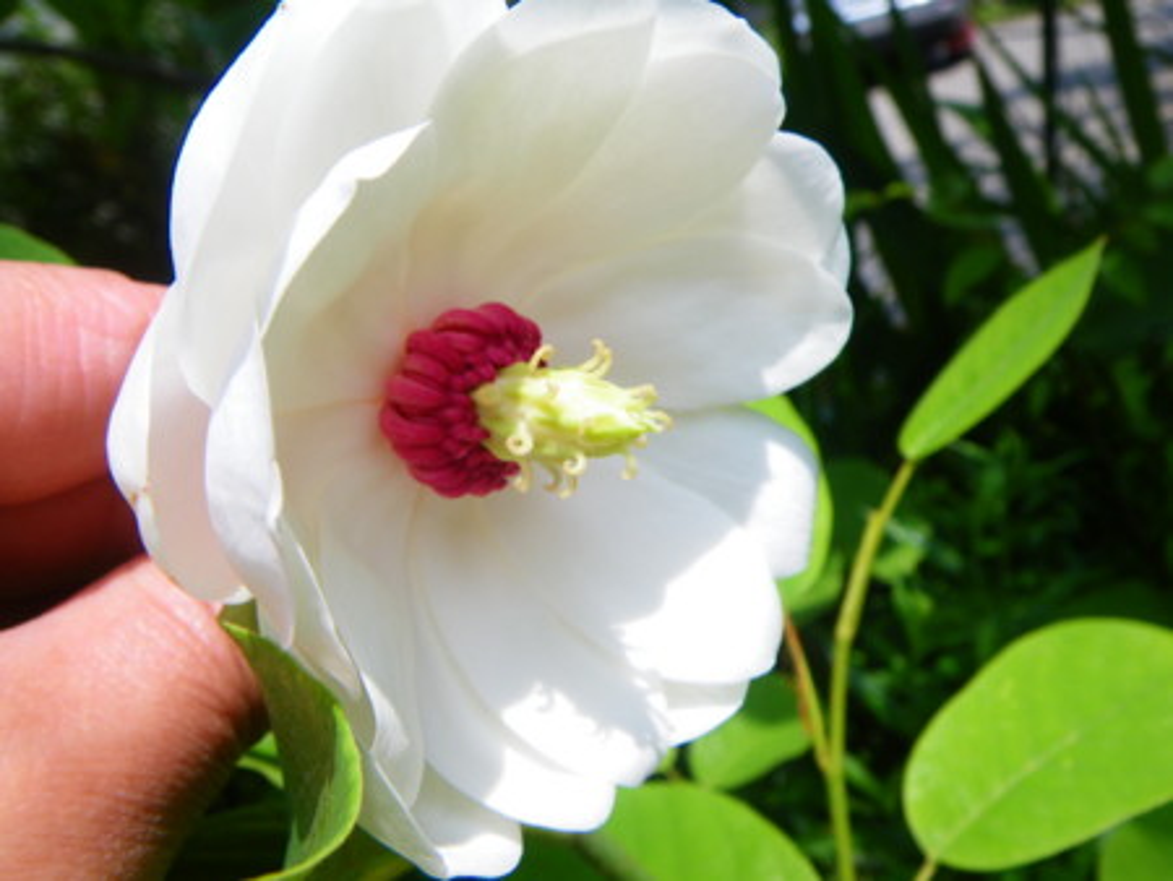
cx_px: 586
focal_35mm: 34
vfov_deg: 41.8
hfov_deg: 53.9
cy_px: 440
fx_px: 1153
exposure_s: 1/200
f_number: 4.6
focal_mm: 6.1
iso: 50
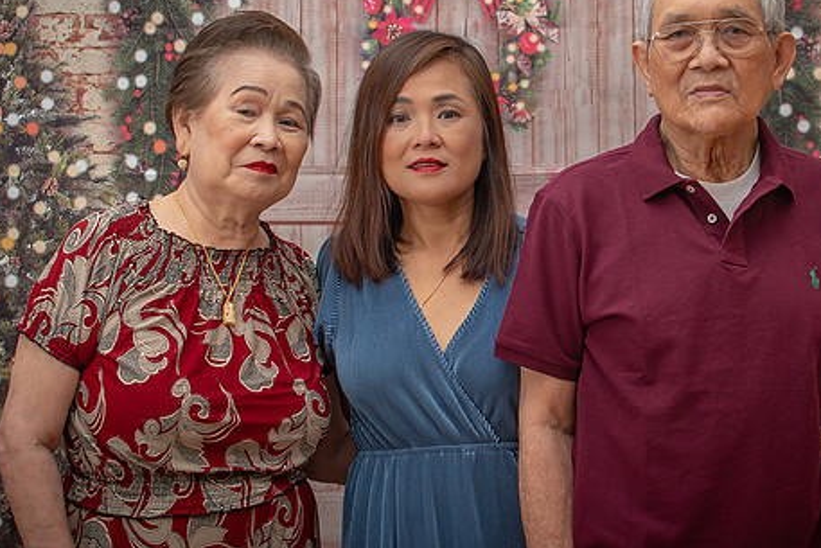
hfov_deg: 27.2
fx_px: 1688
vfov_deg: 18.4
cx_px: 533
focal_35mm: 74
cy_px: 234
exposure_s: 1/200
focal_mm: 35
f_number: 3.2
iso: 100
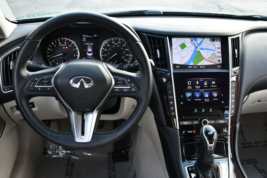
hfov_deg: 53.1
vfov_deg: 36.9
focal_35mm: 36
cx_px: 134
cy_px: 89
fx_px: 267
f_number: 3.5
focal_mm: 18
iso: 450
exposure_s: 1/250
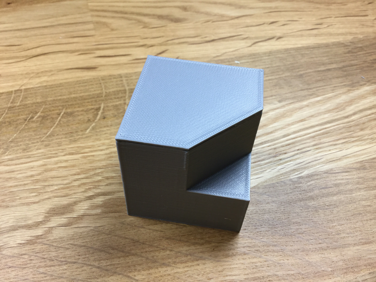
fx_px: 337
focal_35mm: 31
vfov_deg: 45.4
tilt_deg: -48.8
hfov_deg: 58.4
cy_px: 141
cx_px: 188
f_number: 2.4
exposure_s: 1/33
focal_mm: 3.3
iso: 64
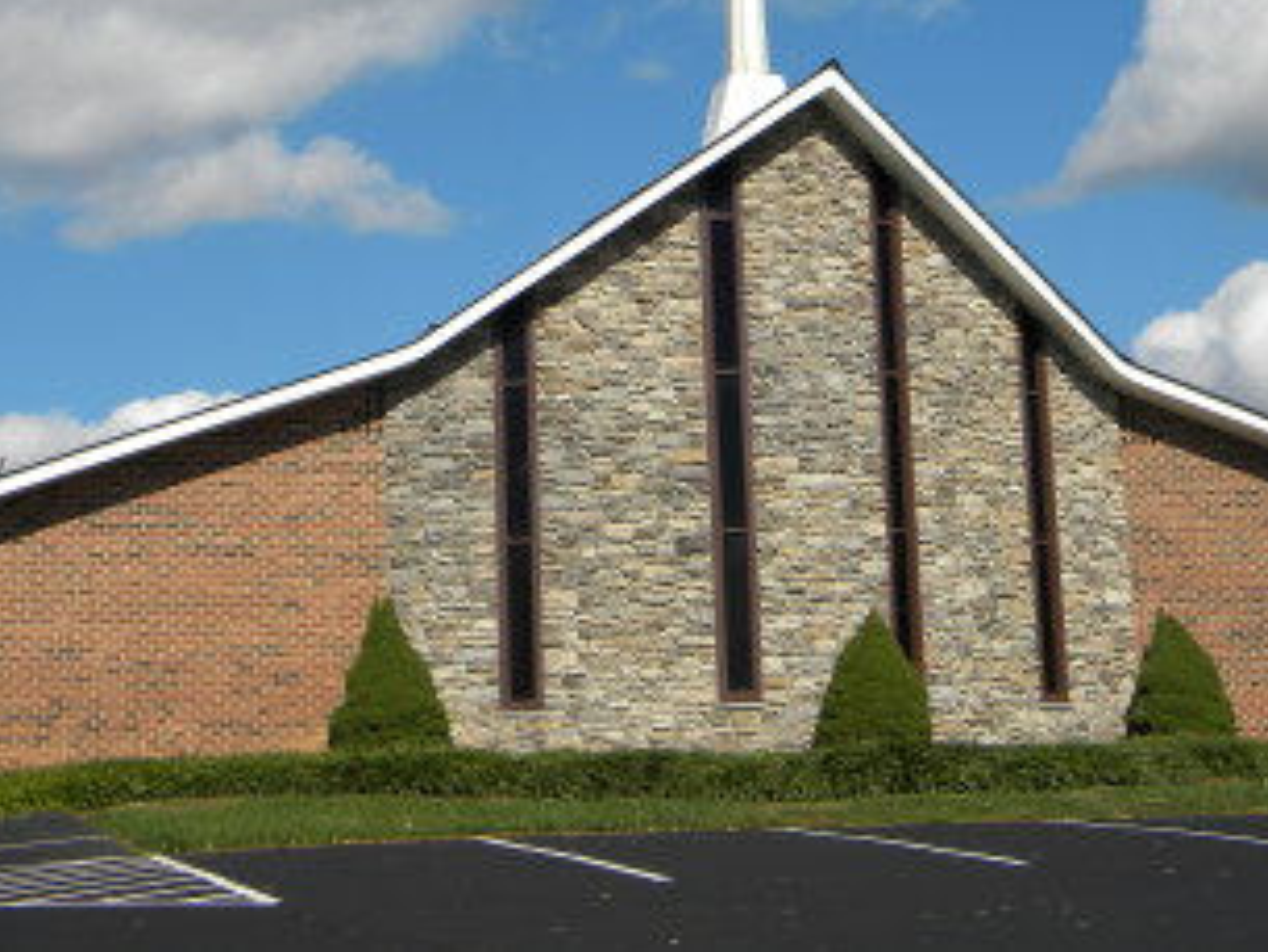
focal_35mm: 73
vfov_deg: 20.0
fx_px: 2675
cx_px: 703
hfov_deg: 26.7
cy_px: 218
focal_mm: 8.6
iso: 80
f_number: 7.8
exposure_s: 1/346
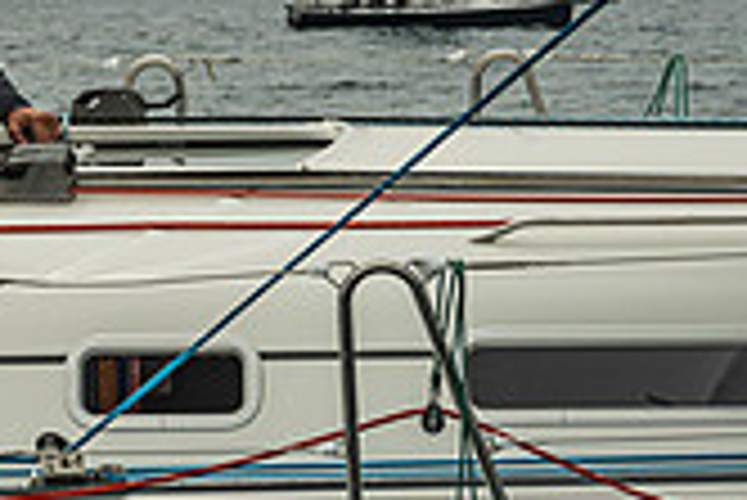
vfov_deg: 5.8
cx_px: -522
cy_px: -255
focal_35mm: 234
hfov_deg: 8.5
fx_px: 4860
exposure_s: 1/2500
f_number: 6
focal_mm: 67
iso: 400
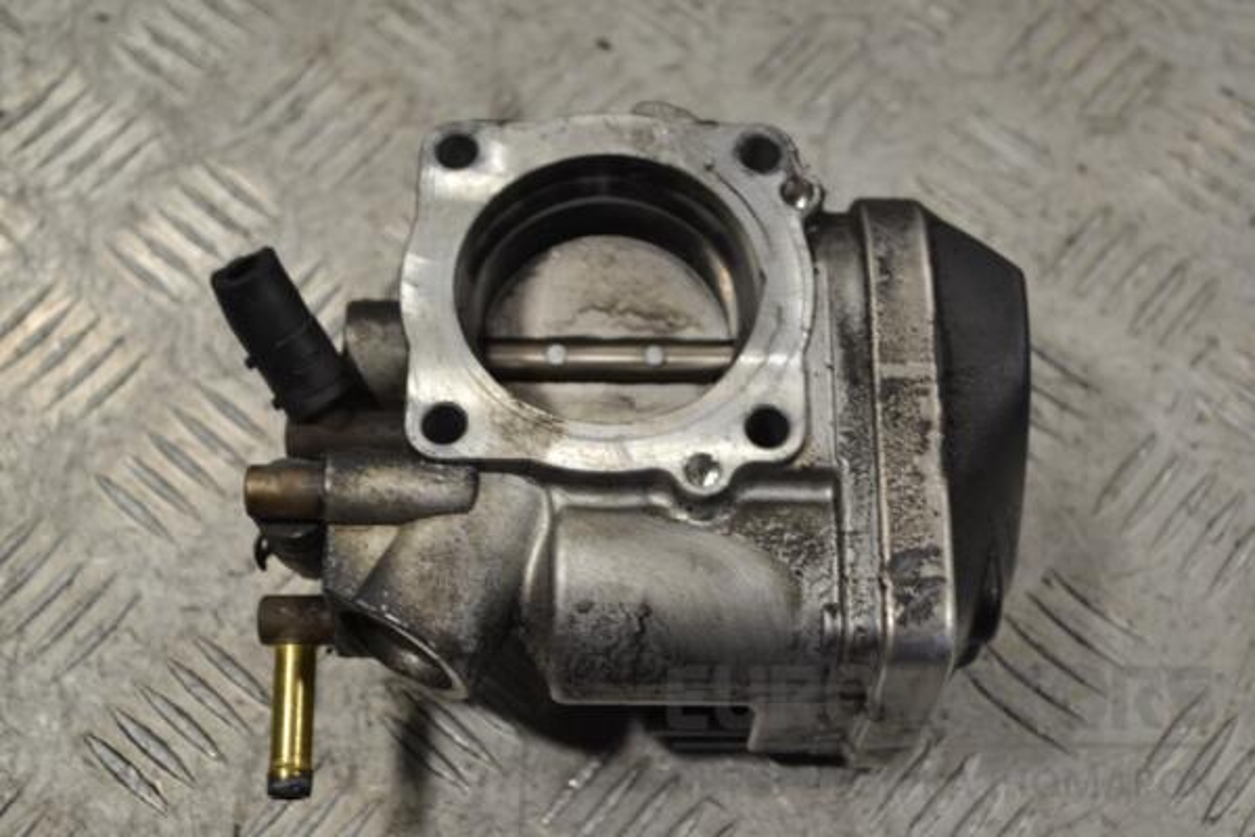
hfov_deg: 33.4
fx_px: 2092
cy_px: 418
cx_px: 628
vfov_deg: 22.6
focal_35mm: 60
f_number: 5.3
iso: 110
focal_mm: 40
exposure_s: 1/30
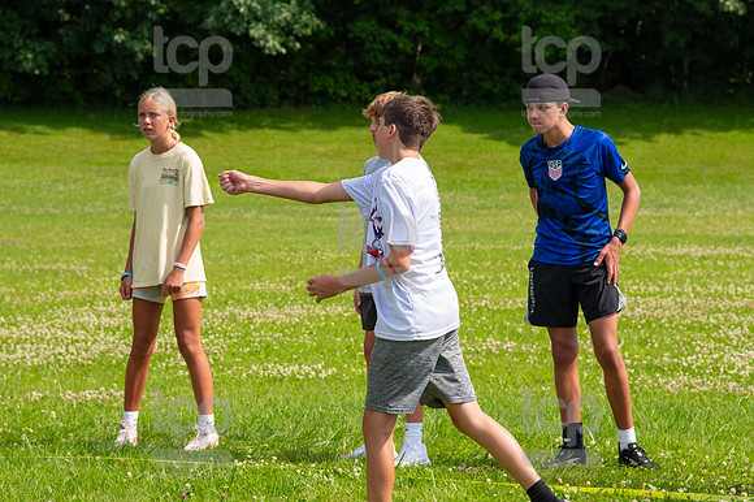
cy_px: 251
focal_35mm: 142
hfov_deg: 14.5
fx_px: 2972
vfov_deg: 9.7
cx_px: 377
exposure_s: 1/800
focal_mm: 95
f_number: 5.6
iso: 200
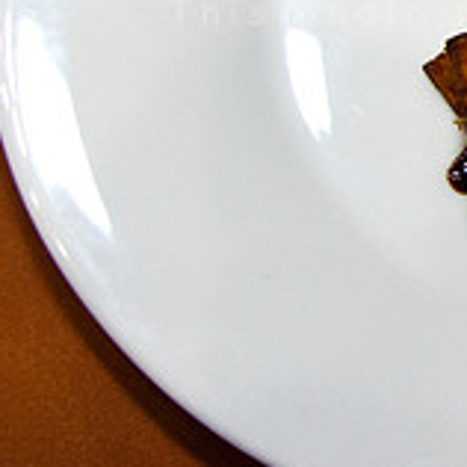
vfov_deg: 14.1
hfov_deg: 12.9
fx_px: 1862
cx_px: 842
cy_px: -7
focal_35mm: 122
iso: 800
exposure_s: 1/100
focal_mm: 26
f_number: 7.1
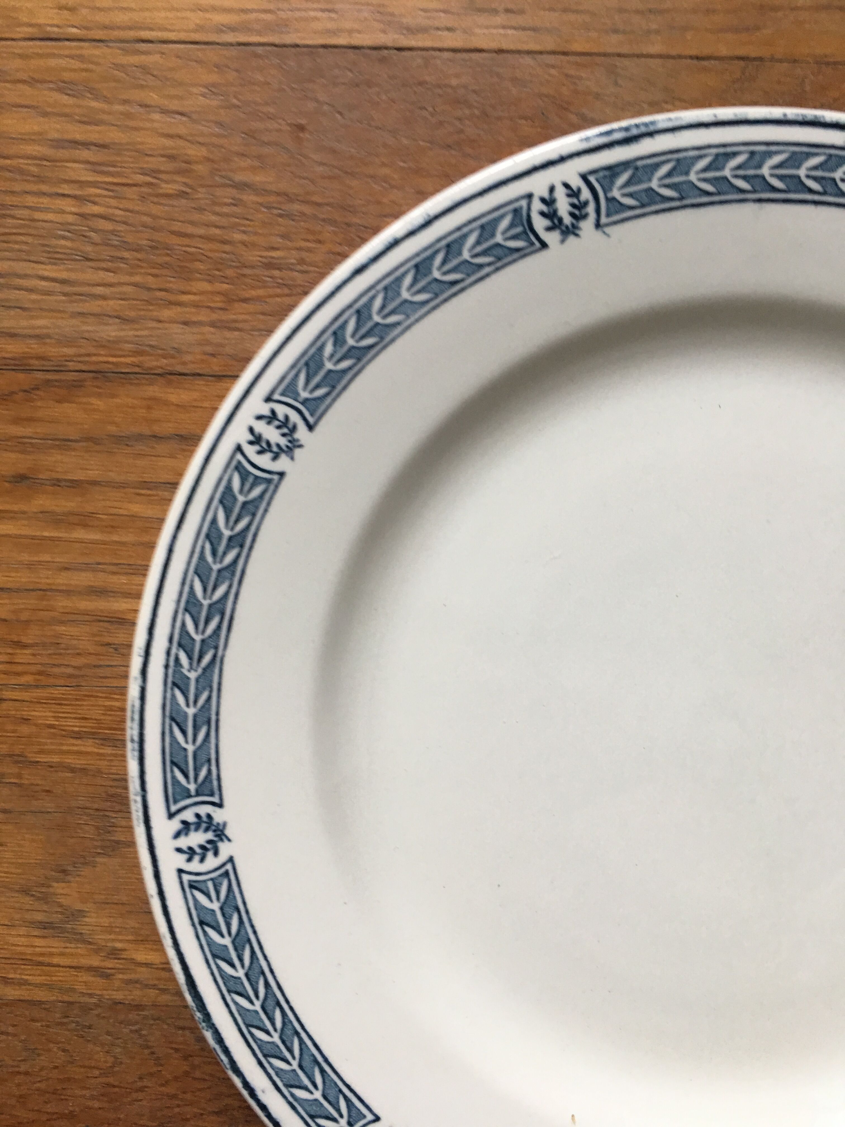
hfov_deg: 48.2
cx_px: 422
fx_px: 944
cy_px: 564
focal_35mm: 29
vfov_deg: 61.7
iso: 50
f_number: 2.2
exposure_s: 1/17
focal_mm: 4.15
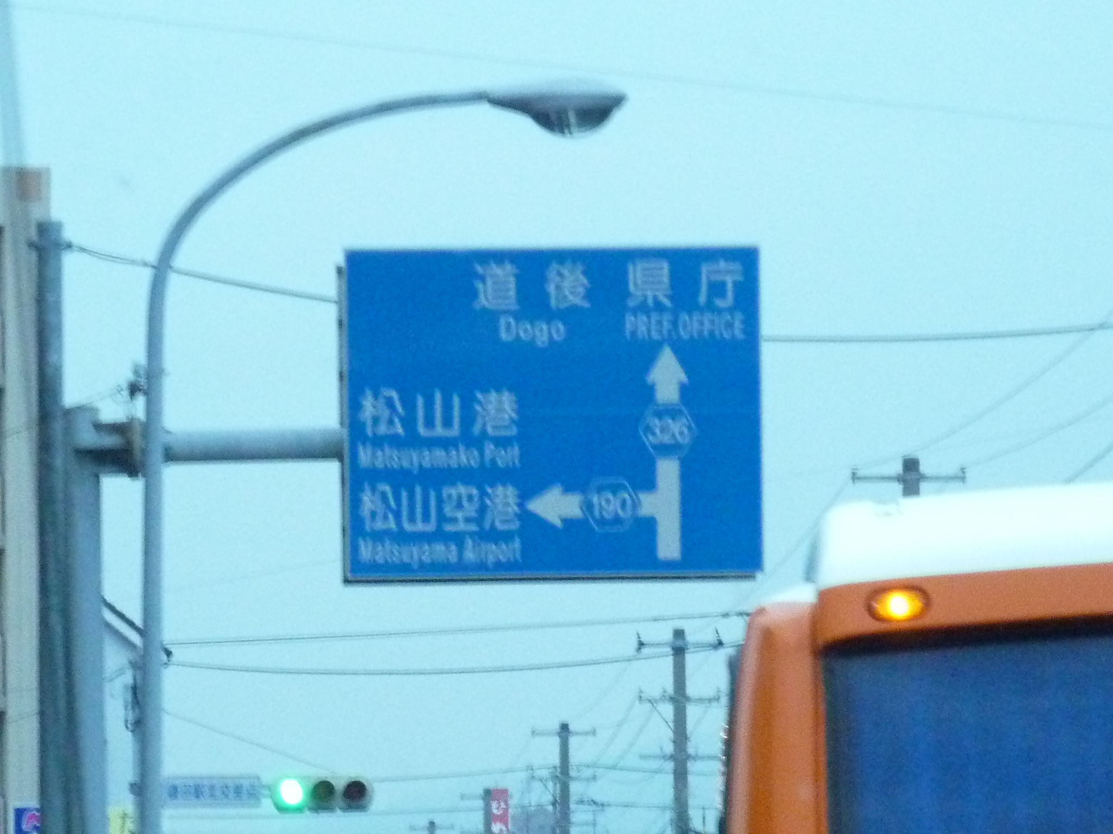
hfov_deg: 7.0
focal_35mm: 284
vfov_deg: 5.2
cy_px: 417
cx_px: 556
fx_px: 9131
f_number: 4.5
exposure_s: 1/30
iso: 800
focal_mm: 25.9
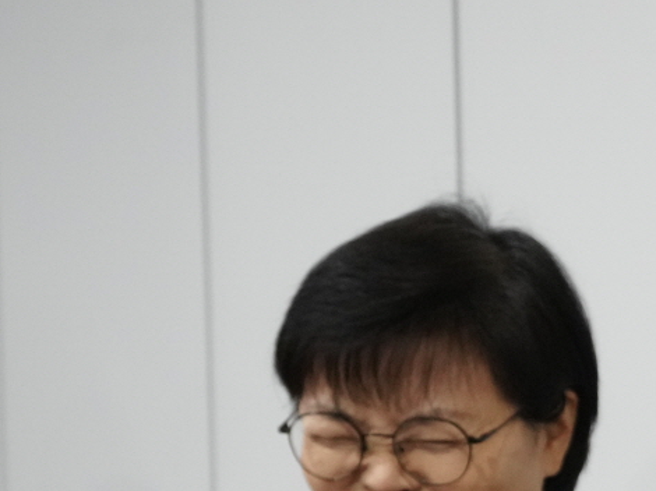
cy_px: 675
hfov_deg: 13.4
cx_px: 1255
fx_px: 2443
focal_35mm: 129
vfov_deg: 11.1
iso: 3200
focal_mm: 35
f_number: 4
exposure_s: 1/160
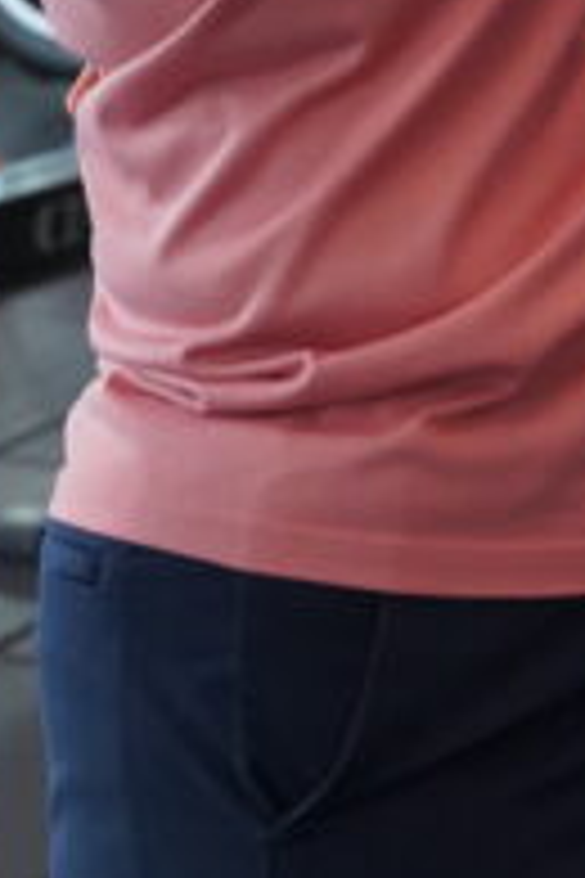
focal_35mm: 203
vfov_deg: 9.6
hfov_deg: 6.7
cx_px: 556
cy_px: -788
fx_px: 4949
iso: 6400
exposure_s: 1/400
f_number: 5.6
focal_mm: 49.5
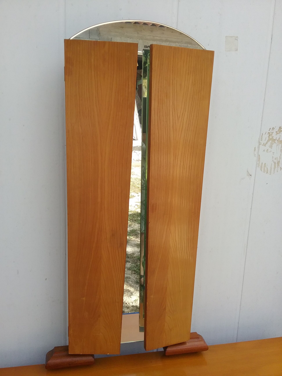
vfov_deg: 58.4
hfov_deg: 45.4
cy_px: 188
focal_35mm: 31
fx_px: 337
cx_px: 141
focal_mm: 3.3
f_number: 2.2
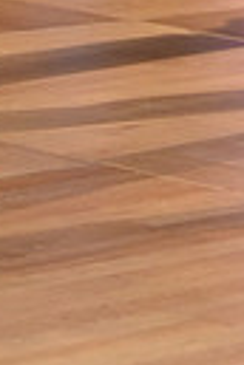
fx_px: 3751
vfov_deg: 5.5
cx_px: 529
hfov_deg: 3.7
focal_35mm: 369
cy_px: -308
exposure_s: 1/250
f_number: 5
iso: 2000
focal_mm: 82
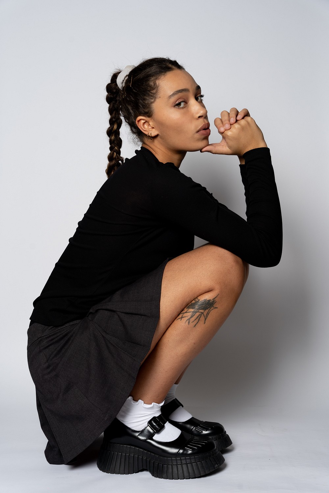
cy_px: 246
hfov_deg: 28.5
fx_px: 647
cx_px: 164
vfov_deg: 41.8
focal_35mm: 47
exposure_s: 1/125
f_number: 7.1
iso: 100
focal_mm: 47.2
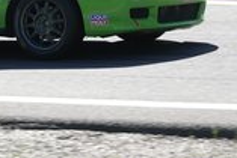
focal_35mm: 441
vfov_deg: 3.1
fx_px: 2906
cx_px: -75
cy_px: -6
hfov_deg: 4.6
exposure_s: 1/800
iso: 160
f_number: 4
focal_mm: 56.39
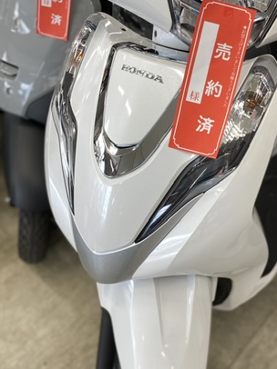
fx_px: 438
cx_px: 206
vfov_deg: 45.8
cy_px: 182
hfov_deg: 34.4
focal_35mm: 41
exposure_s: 1/106
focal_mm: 4.25
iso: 32
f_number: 1.8
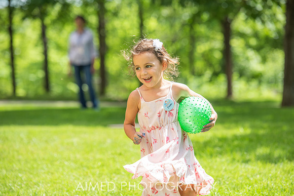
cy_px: 98
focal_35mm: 138
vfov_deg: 9.9
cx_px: 149
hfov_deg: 14.9
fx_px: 1128
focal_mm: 135
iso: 200
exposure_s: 1/640
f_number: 4
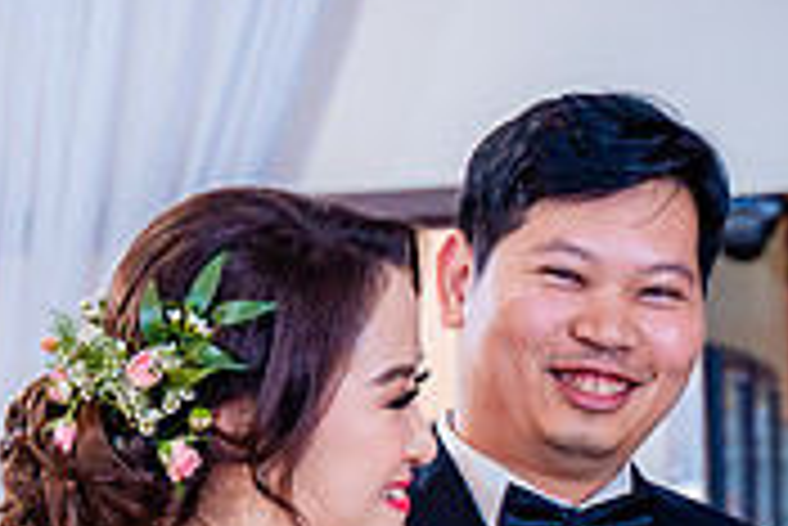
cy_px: 665
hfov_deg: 9.9
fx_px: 4535
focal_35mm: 207
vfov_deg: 6.6
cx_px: 50
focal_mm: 56
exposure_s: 1/160
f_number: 3.5
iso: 800
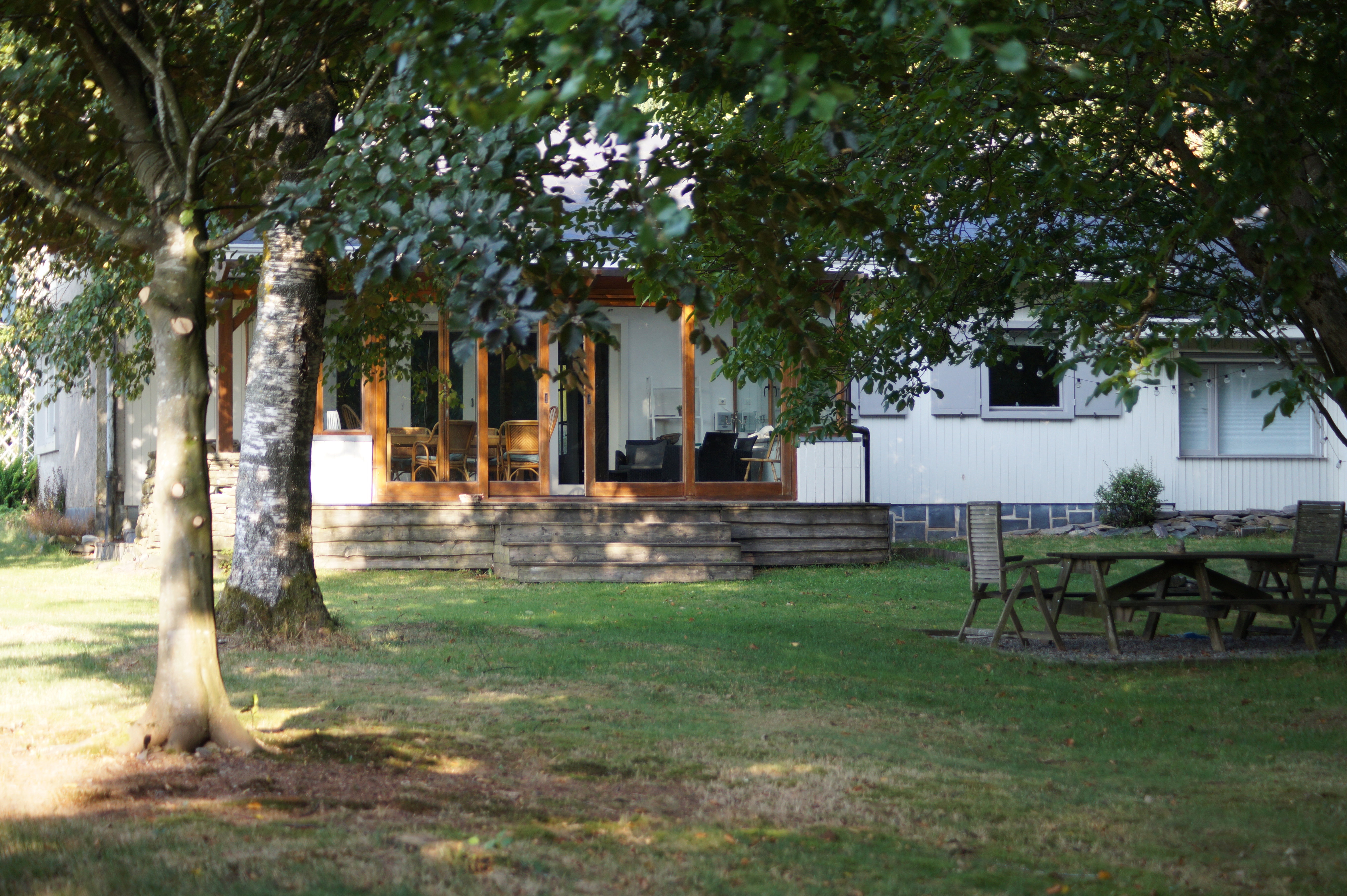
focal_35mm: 82
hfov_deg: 24.6
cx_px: 674
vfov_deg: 16.5
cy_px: 448
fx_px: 3085
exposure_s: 1/160
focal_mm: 55
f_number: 4
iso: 250
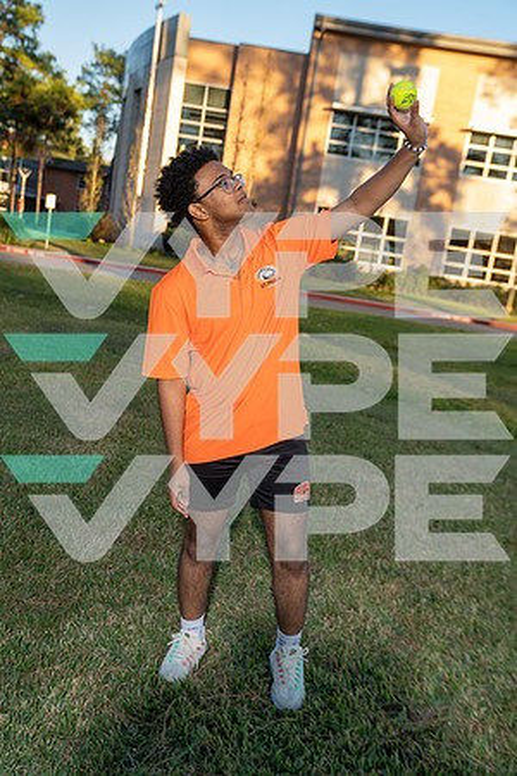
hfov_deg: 36.9
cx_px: 258
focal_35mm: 36
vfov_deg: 53.1
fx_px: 775
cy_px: 388
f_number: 3.5
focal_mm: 36
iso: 200
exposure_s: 1/250
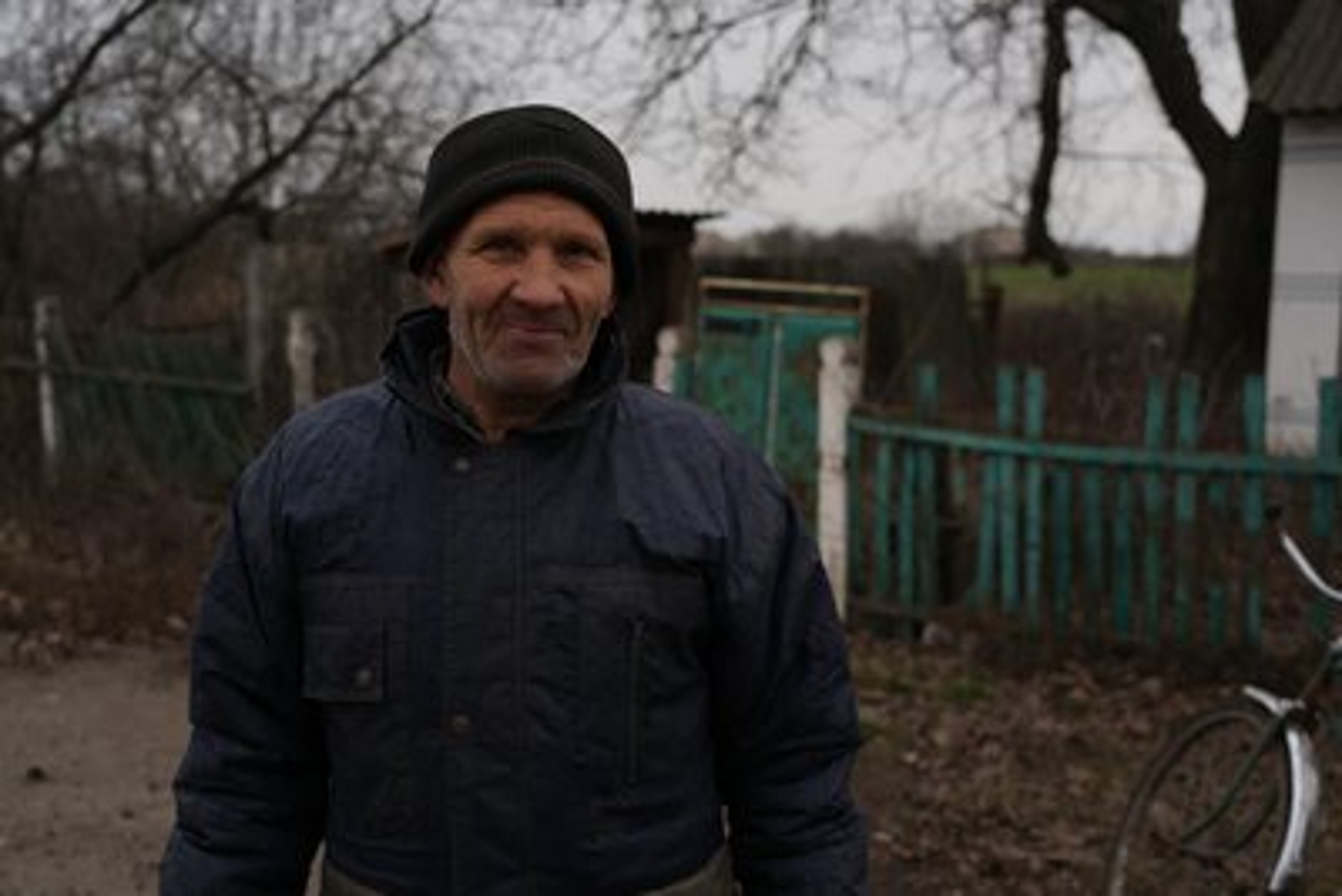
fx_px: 1492
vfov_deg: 33.4
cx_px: 671
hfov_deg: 48.4
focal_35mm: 40
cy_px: 448
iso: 100
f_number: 4
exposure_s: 1/400
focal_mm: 40
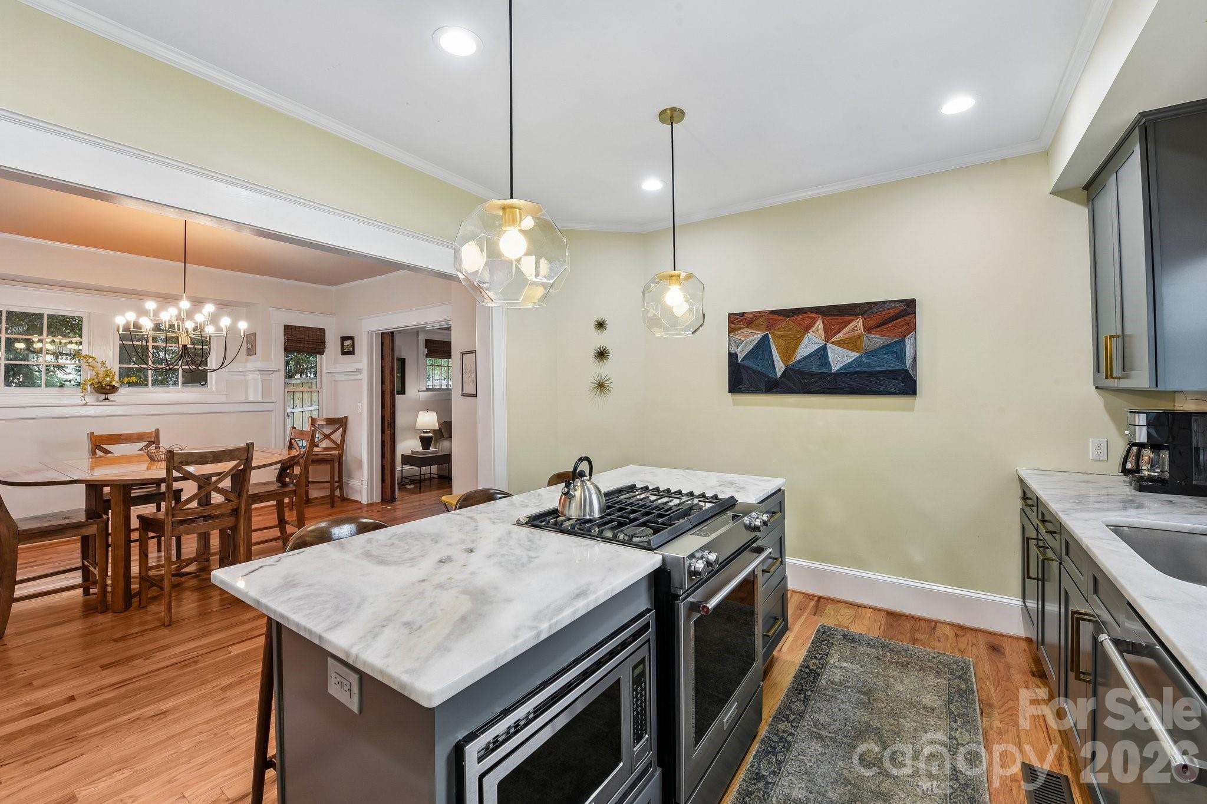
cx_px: 604
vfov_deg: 81.2
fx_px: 469
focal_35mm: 14
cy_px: 402
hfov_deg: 104.3
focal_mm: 14
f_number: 11
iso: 200
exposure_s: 1/5
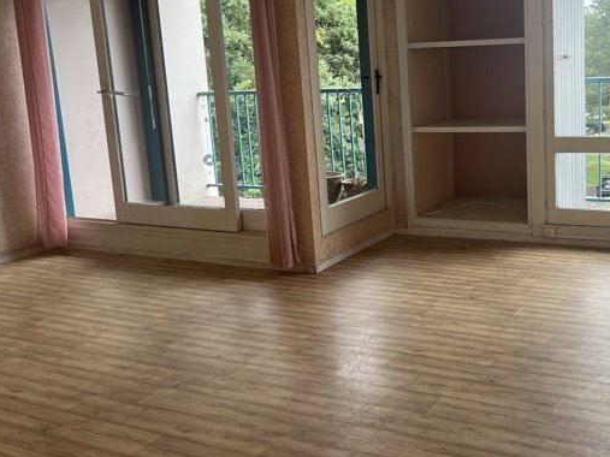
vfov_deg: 35.0
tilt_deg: -11.3
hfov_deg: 45.1
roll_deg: +1.6
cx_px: 408
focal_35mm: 41
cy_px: 186
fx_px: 722
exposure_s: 1/282
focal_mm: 5.1
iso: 40
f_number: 1.6
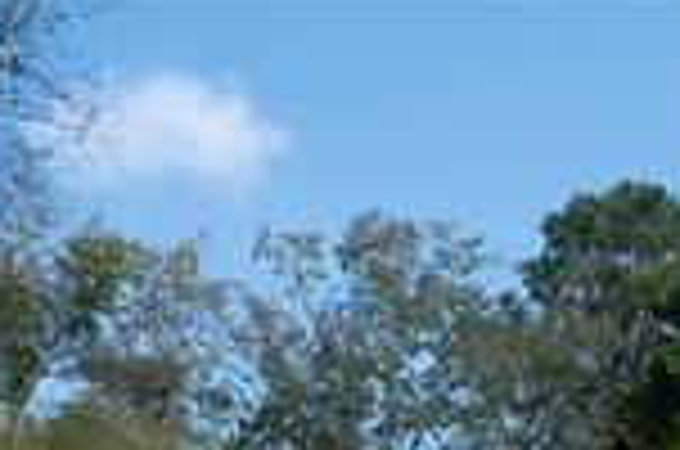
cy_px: 736
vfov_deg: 14.8
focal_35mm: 83
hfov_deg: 22.3
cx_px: 856
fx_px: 1564
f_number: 5.6
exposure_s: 1/640
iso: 320
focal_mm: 16.6
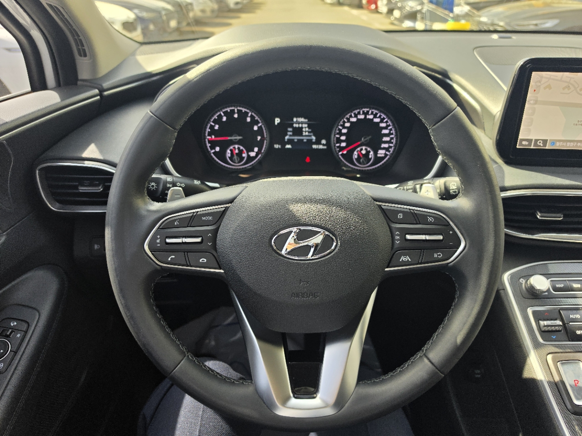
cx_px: 291
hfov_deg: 73.9
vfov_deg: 58.9
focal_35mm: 23
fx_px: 387
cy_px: 218
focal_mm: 6.5
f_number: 1.4
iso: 40
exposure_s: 1/180
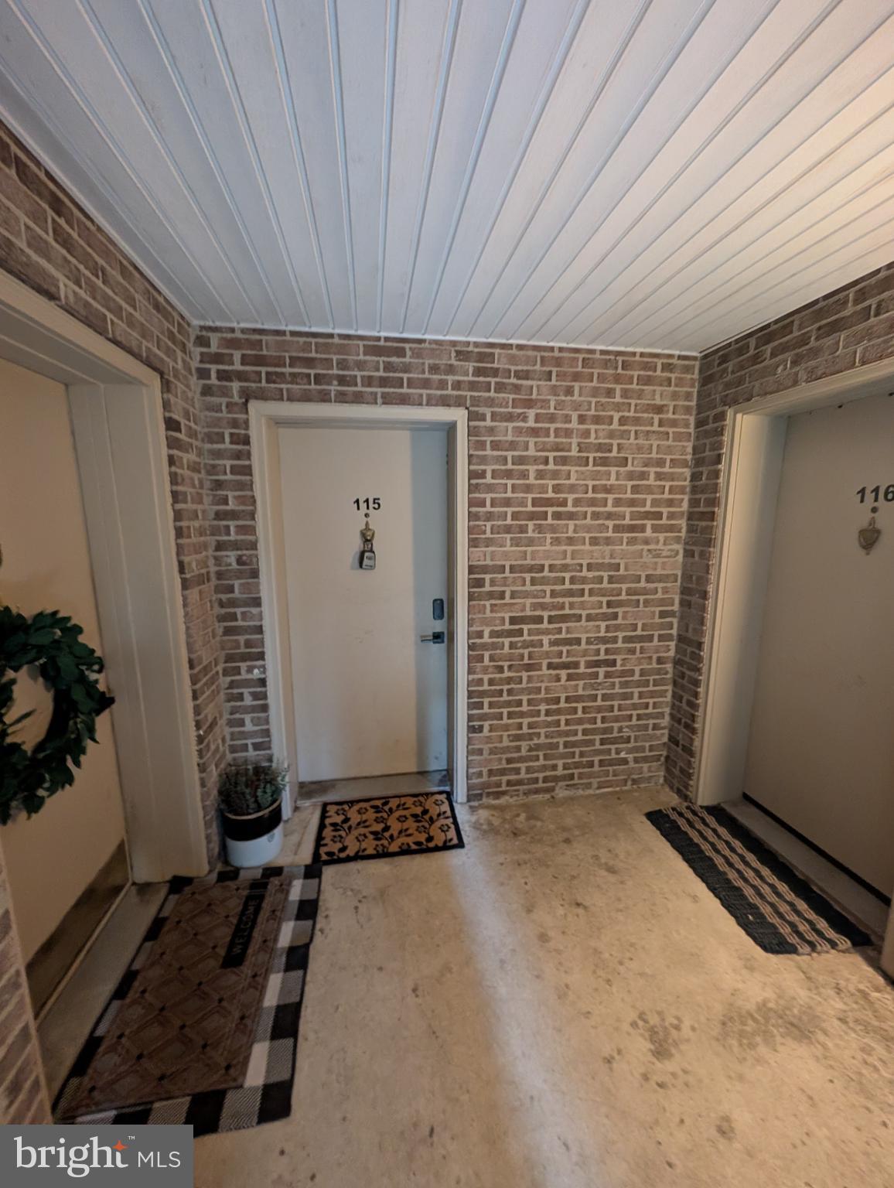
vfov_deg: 110.5
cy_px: 594
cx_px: 447
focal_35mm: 12
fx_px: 412
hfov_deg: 94.6
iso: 857
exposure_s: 1/24
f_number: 1.7
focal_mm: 2.02
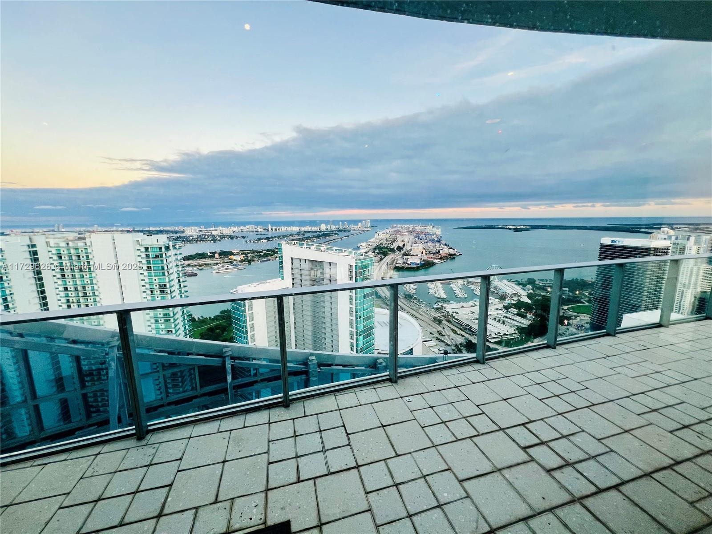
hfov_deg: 106.2
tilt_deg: -9.9
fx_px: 267
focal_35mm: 13
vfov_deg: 89.9
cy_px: 267
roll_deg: +0.7
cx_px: 356
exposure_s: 1/120
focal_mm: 1.57
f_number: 1.8
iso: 80
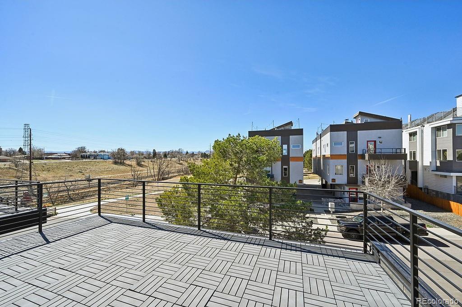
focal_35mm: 14
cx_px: 231
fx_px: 180
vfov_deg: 81.1
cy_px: 154
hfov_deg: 104.3
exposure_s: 1/640
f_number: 10
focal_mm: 14
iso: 400
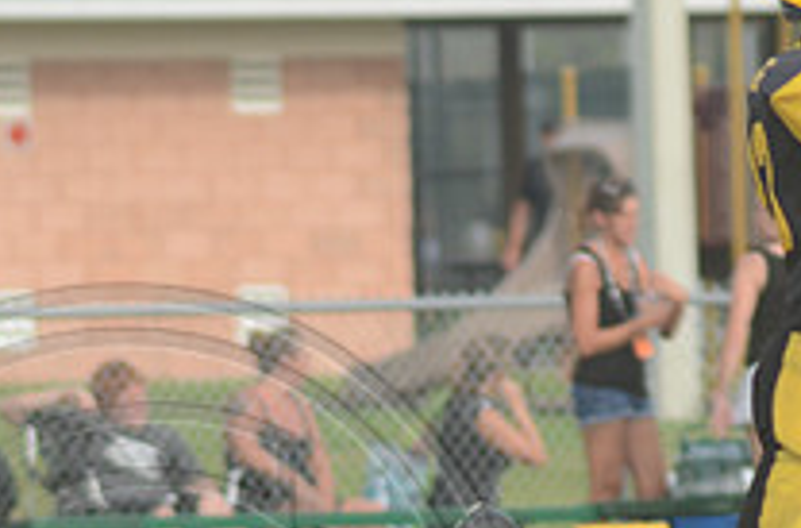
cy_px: 301
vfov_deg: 1.6
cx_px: 820
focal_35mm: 838
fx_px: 18575
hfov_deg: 2.5
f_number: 6.3
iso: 400
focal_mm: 200
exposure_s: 1/800
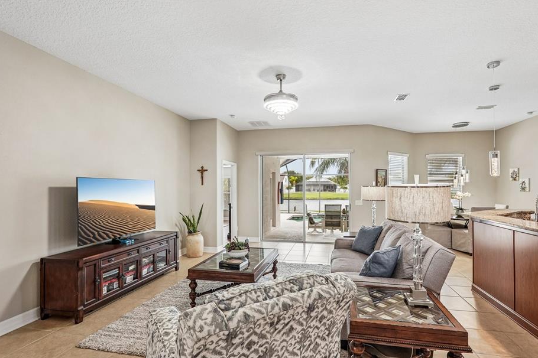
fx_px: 269
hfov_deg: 90.0
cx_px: 278
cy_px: 181
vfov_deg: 67.3
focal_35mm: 18
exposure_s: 1/10
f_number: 8
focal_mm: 16
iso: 400
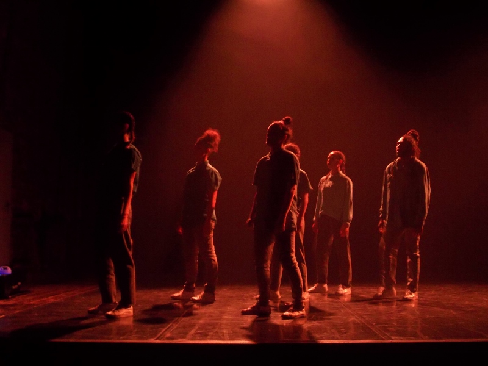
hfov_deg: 42.9
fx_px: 620
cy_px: 183
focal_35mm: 44
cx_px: 244
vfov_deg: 32.9
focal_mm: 7.8
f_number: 4.5
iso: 320
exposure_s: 1/8
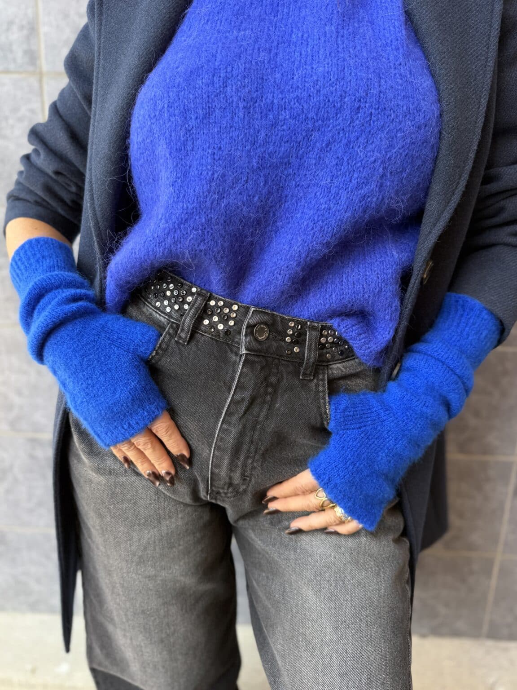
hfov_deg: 56.8
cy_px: 345
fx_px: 478
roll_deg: -2.3
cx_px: 258
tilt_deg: -14.9
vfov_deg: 71.6
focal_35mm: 24
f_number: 1.78
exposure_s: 1/132
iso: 64
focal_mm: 6.76
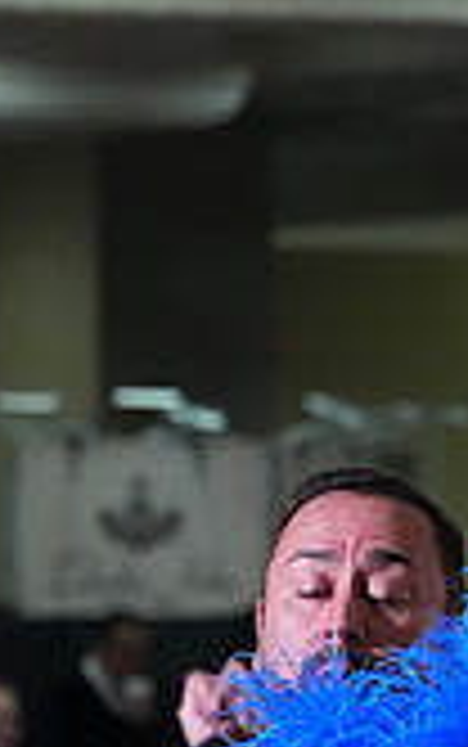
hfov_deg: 2.5
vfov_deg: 3.9
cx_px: 308
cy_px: 1260
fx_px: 10818
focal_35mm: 531
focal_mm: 149
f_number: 6.3
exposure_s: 1/400
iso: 10000
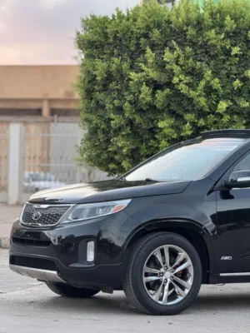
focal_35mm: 120
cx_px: 125
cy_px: 166
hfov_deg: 12.3
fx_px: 1156
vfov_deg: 16.4
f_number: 2.8
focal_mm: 15.66
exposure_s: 1/83
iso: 250
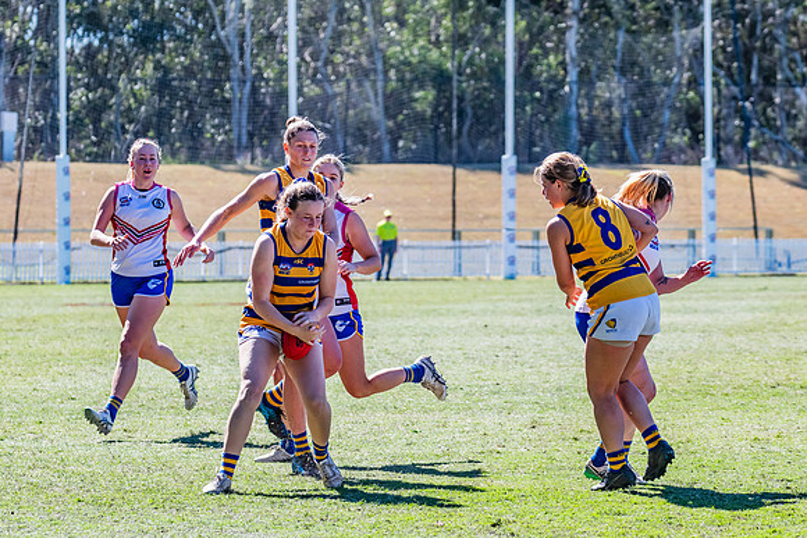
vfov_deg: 6.2
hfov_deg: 9.4
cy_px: 198
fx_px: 4933
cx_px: 349
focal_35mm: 220
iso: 800
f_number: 6.3
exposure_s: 1/1600
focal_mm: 170
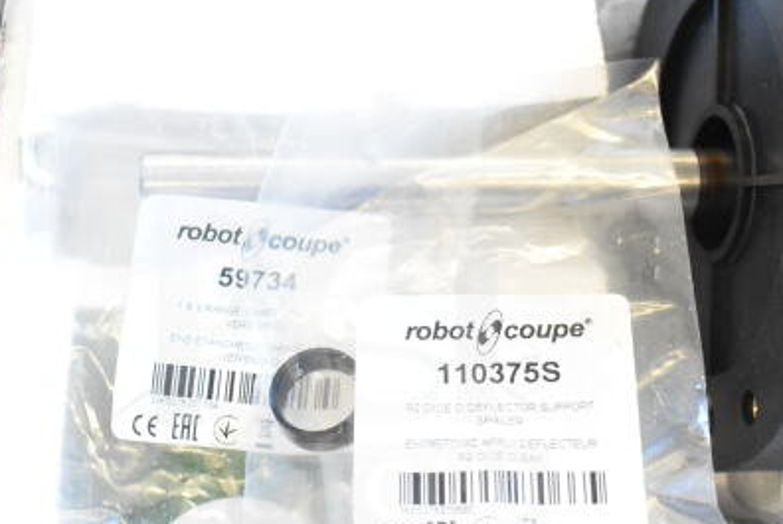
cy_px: 381
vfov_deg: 22.5
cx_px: 326
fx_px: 1306
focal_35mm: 60
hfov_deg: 33.3
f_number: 4.5
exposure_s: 1/80
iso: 1600
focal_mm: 26
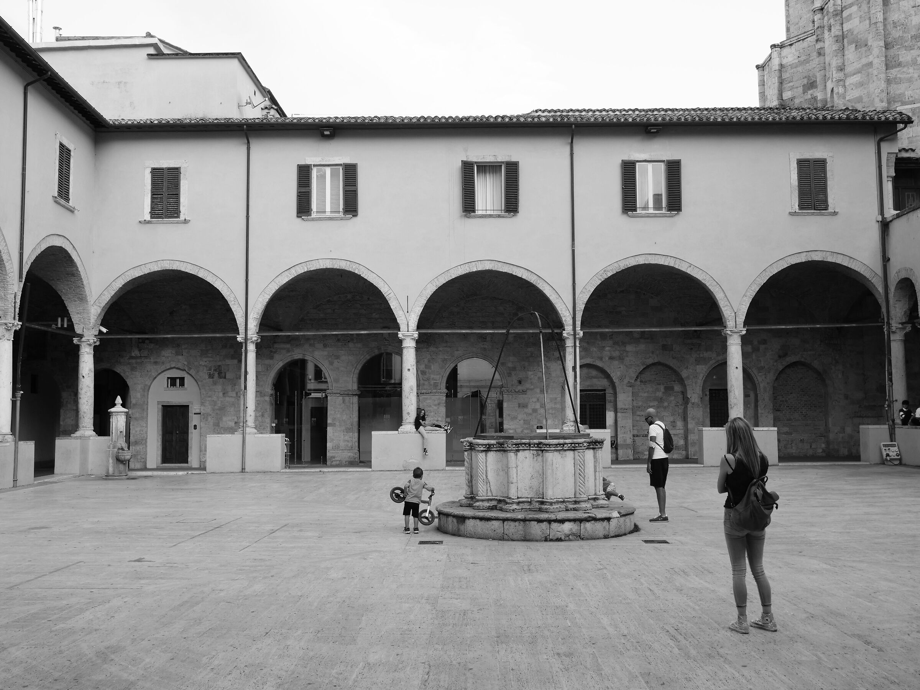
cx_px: 460
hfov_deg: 54.0
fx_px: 904
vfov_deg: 41.8
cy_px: 345
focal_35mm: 34
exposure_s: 1/250
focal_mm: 17
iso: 200
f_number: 4.5
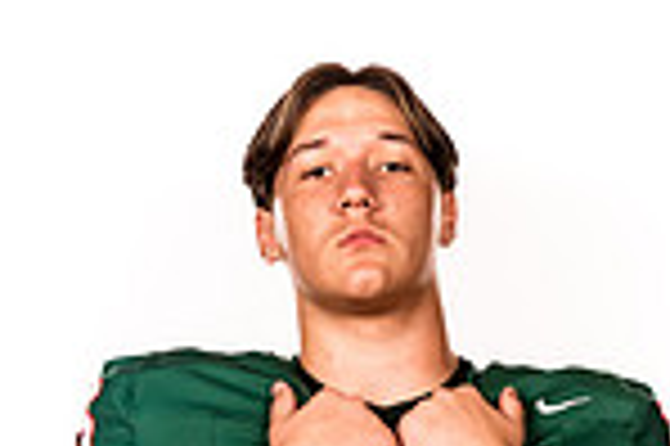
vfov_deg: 7.6
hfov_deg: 12.2
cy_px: 996
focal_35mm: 169
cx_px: 351
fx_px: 3142
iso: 800
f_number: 8
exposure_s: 1/400
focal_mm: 56
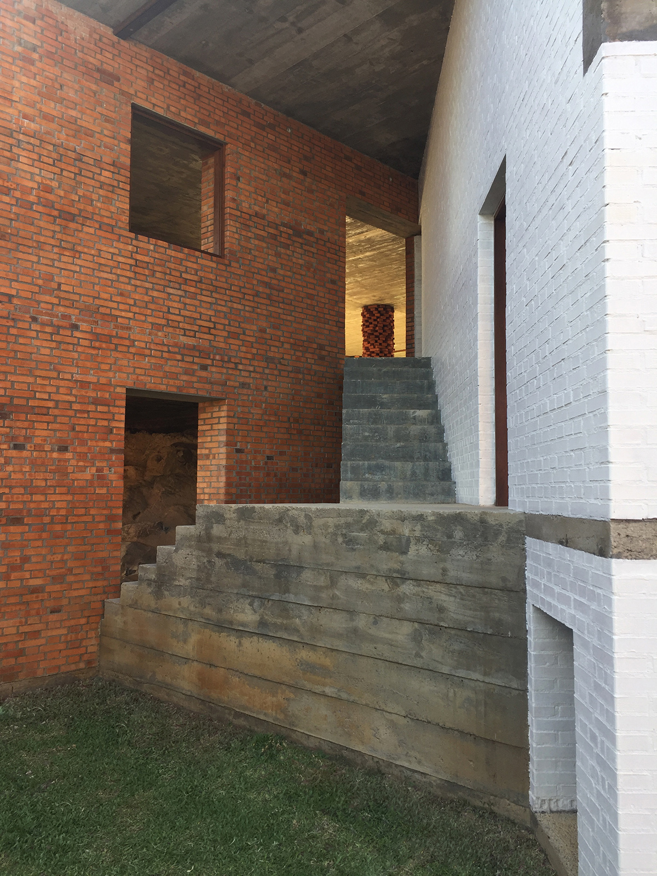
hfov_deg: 48.2
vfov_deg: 61.7
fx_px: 734
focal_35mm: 29
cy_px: 438
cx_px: 328
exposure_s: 1/120
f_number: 2.2
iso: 32
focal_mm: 4.15
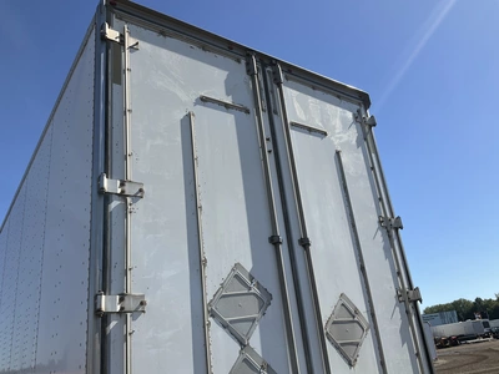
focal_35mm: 29
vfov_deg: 48.2
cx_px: 250
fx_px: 418
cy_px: 187
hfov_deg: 61.7
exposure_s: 1/2141
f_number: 1.8
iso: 25
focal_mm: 3
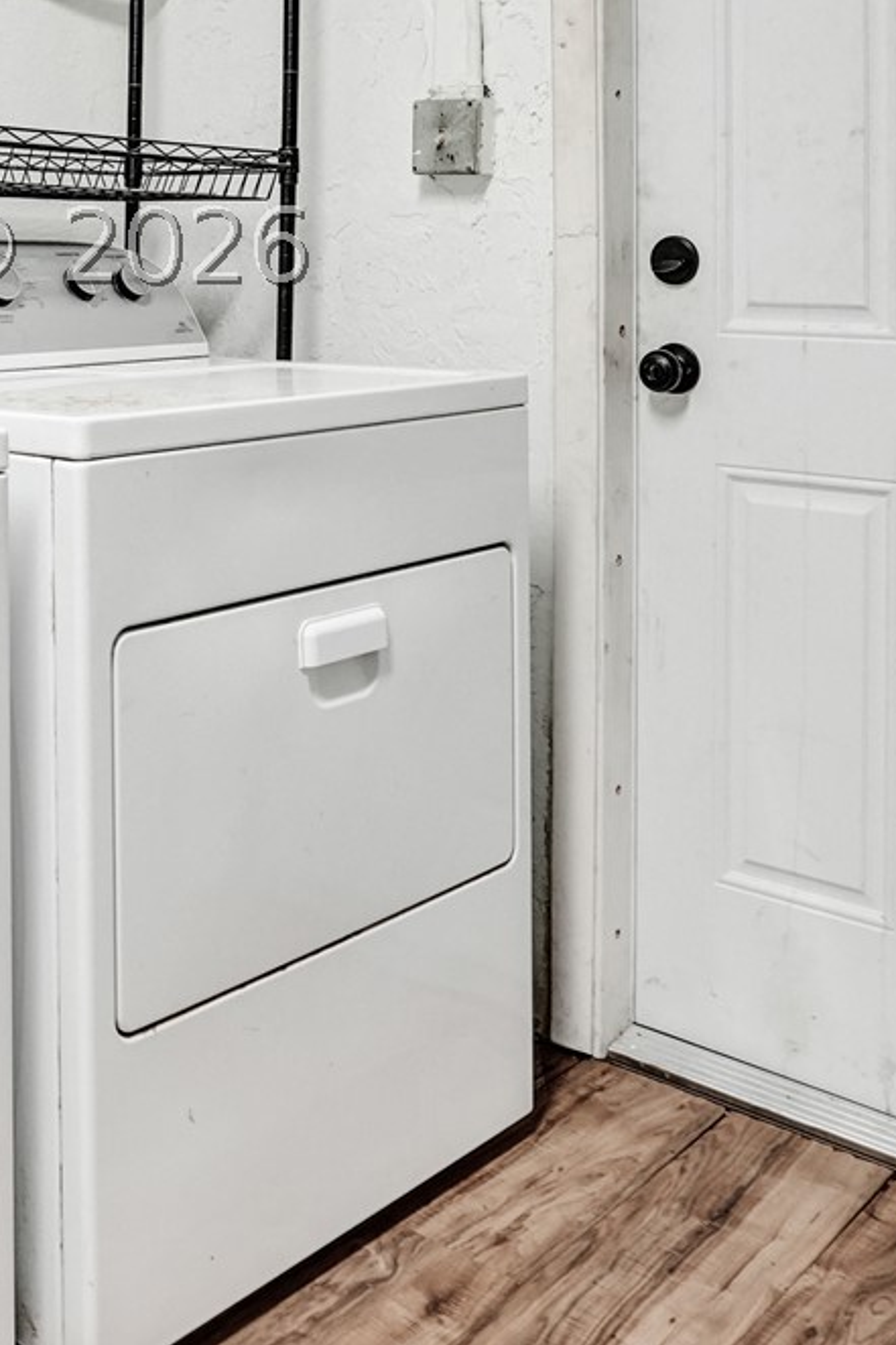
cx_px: 27
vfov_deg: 44.8
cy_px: 244
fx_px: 1531
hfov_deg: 30.6
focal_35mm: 41
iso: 1600
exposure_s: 1/125
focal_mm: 16
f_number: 5
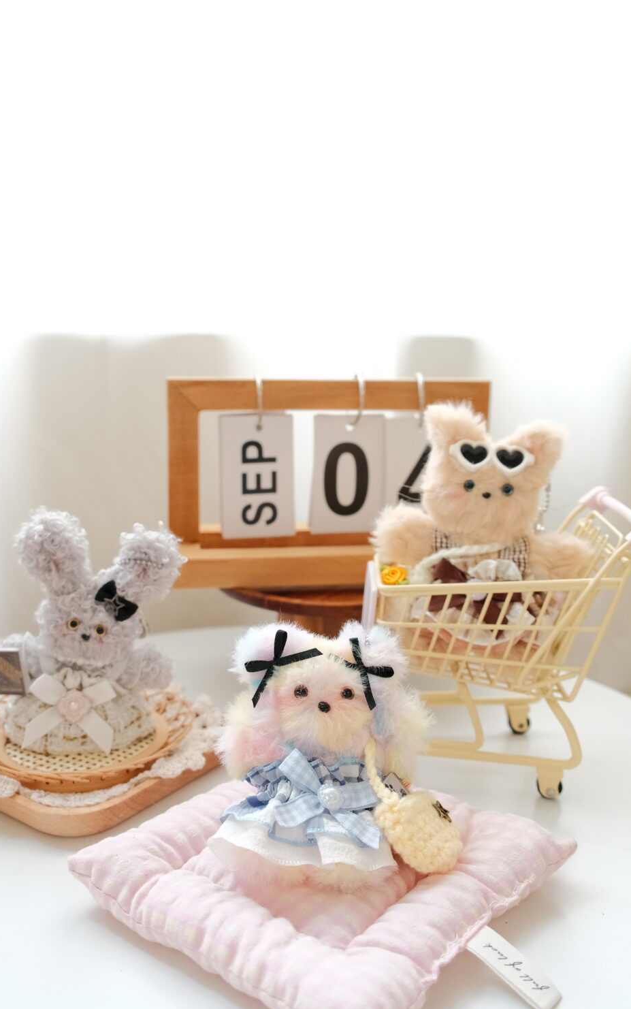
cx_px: 304
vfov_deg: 58.1
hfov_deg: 38.3
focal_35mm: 33
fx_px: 907
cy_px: 504
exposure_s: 1/320
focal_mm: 21
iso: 2000
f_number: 3.6
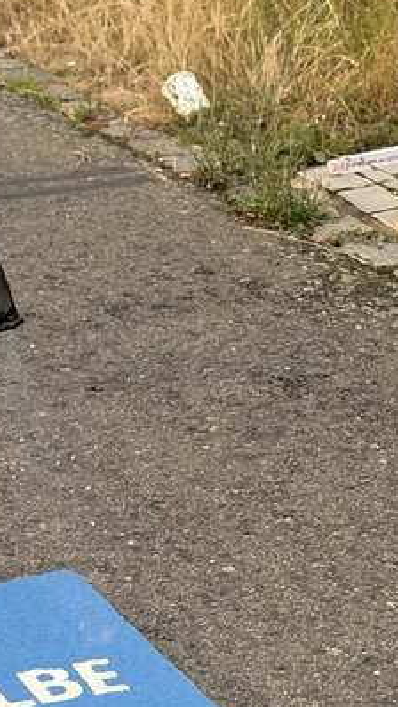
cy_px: 67
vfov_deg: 16.2
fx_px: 2457
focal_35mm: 131
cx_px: -175
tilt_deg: -10.8
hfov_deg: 9.1
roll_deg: +2.0
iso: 32
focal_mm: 5.96
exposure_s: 1/250
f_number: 1.6
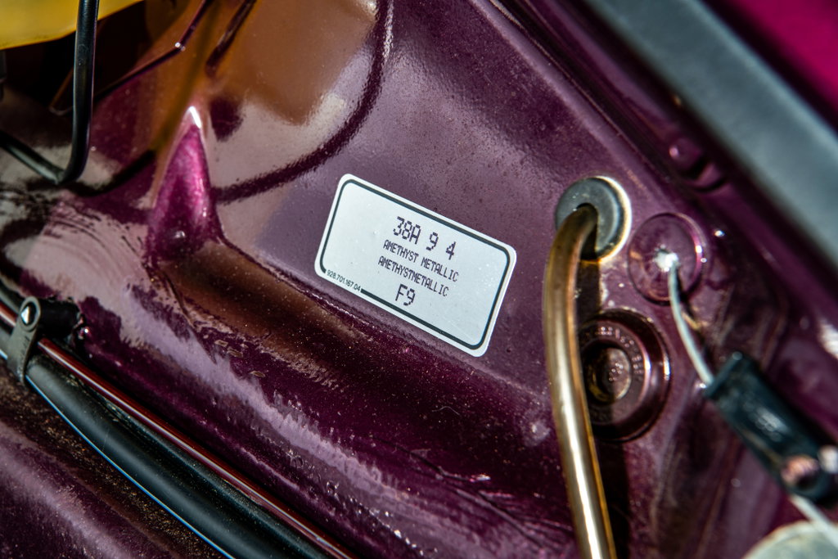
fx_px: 1630
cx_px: 419
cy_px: 280
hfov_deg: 28.8
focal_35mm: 70
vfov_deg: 19.5
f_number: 10
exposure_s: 1/100
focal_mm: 70
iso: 160
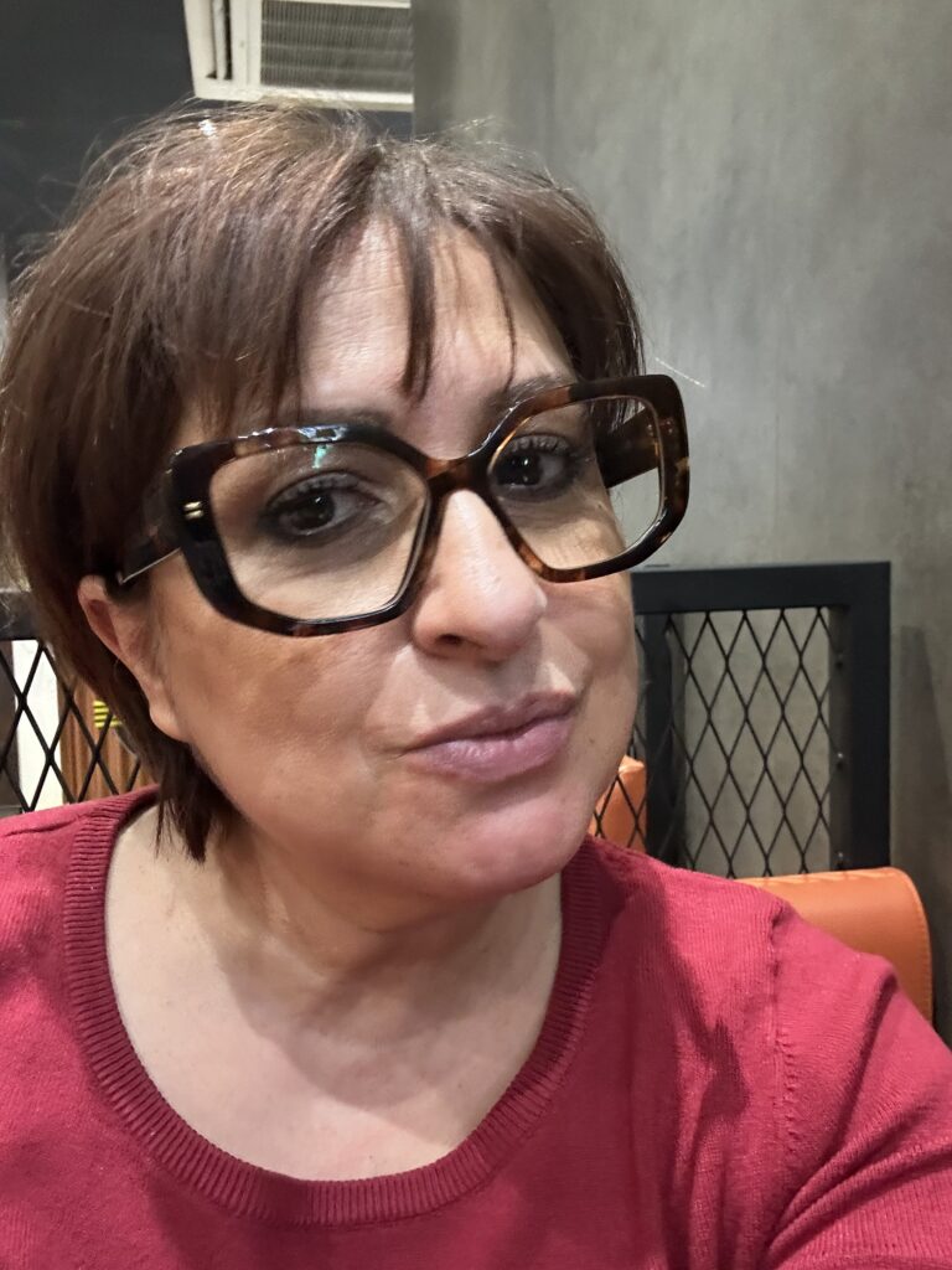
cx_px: 476
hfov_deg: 46.8
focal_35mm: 30
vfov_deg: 60.0
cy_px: 635
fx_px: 1100
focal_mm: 2.69
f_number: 1.9
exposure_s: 1/25
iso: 400
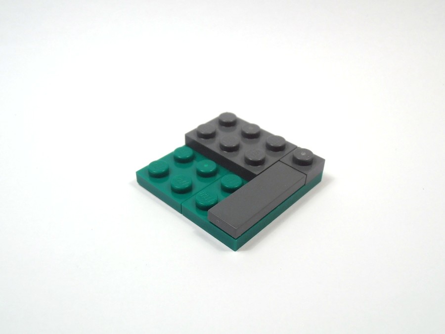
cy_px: 167
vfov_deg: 38.7
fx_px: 476
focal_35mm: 37
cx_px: 222
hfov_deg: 50.1
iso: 80
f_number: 3.9
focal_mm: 6.61
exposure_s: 1/100
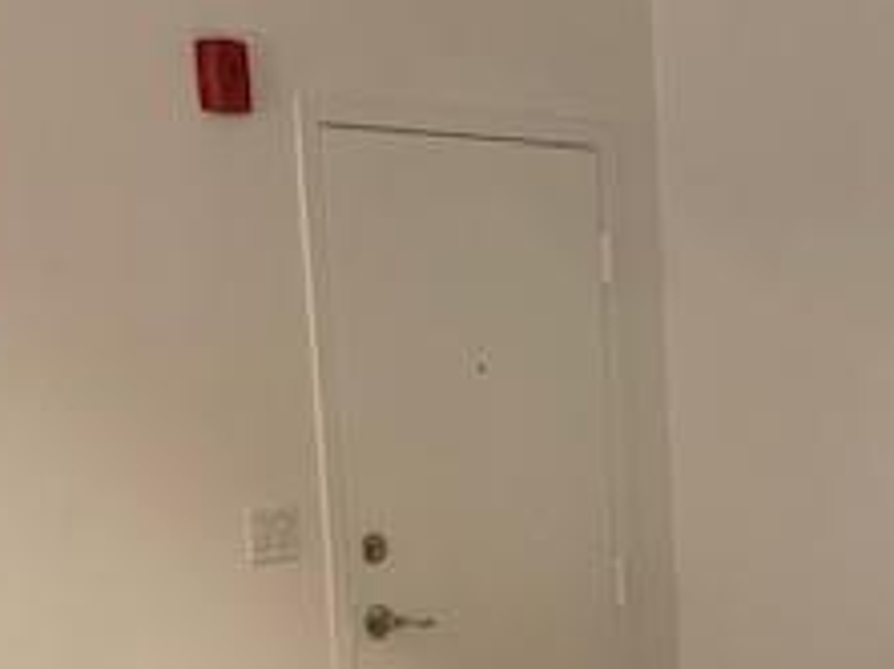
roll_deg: +2.8
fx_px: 1935
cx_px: 652
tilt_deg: -8.3
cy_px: 637
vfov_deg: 19.2
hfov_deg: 25.8
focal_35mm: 75
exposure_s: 1/30
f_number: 1.8
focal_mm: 4.25
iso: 320
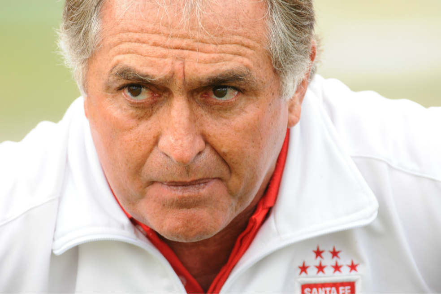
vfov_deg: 1.3
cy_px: 147
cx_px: 220
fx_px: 12855
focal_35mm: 1050
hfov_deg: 2.0
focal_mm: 700
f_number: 7.1
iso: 400
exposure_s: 1/200
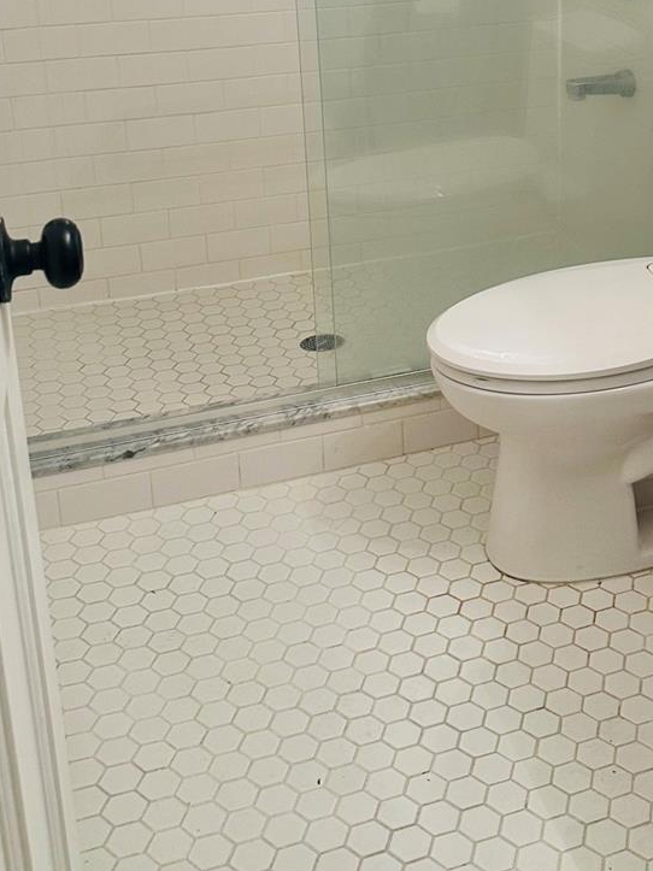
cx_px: 528
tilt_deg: -17.9
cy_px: 146
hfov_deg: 27.9
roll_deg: -0.9
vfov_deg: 36.0
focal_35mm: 51
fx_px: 1283
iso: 160
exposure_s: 1/60
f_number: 1.78
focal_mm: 6.86
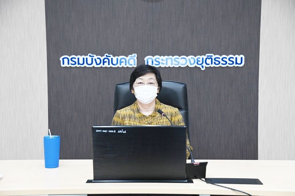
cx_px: 148
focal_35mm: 55
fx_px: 450
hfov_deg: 36.3
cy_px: 98
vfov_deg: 24.6
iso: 5000
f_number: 4
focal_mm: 55
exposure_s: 1/640
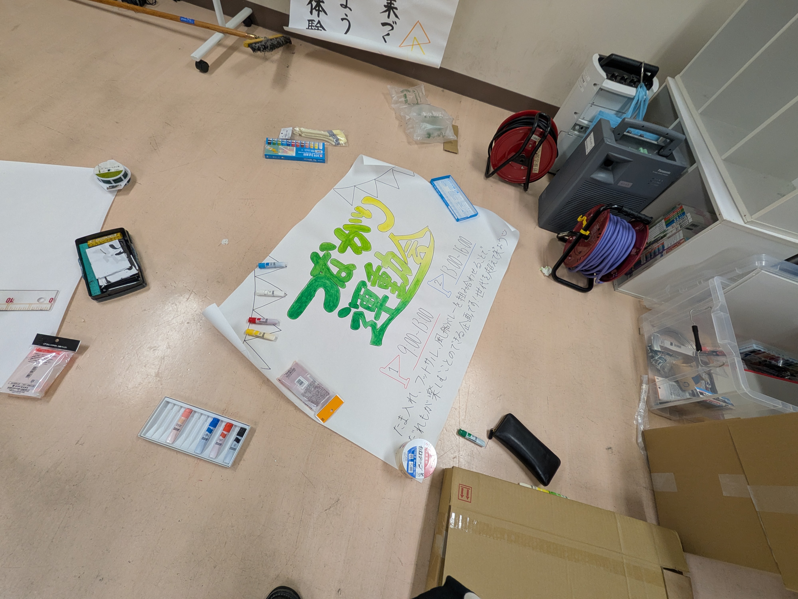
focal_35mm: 14
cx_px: 399
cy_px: 300
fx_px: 323
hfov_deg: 102.1
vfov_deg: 85.7
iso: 93
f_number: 2.2
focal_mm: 1.83
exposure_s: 1/50
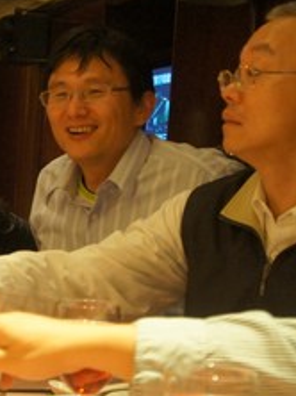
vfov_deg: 18.6
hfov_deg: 13.7
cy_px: 283
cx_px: -52
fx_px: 1203
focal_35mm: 105
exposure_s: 1/40
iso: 1600
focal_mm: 27
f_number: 4
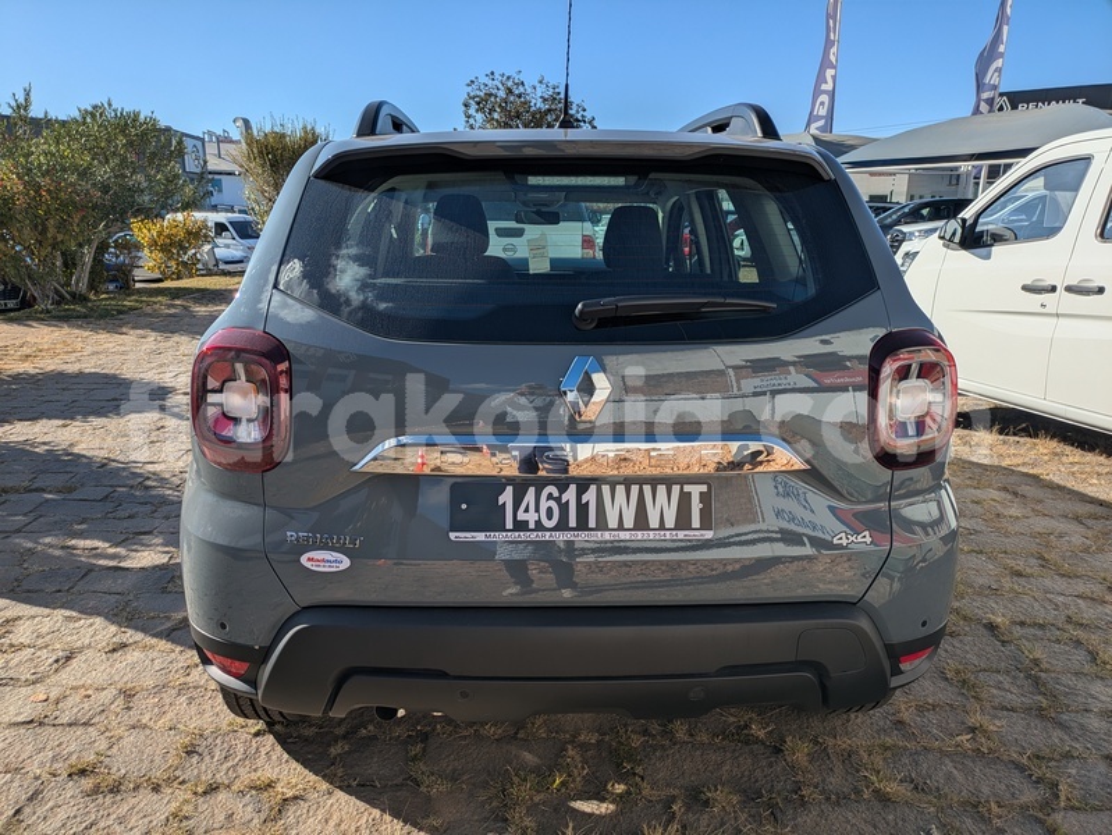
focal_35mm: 25
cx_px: 556
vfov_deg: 54.9
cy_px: 418
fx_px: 803
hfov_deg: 69.4
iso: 50
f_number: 1.89
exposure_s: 1/2959
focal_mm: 5.43
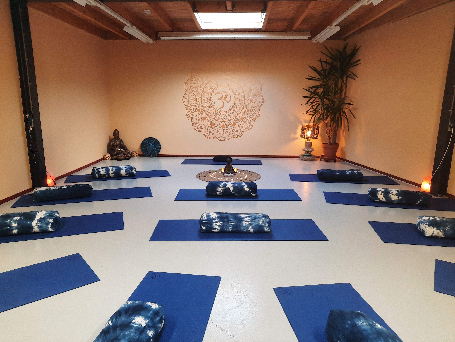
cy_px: 171
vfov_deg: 54.9
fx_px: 329
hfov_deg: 69.4
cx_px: 228
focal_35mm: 25
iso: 200
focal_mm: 4.6
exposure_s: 1/50
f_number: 2
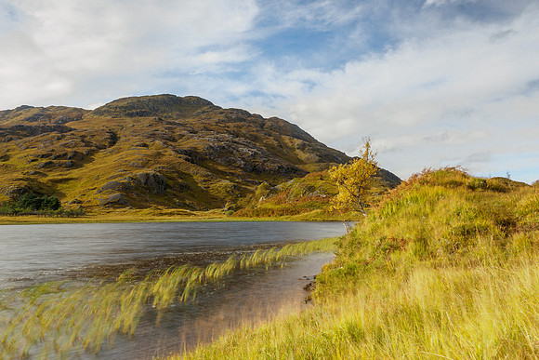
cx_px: 270
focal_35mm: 25
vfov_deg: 51.2
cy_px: 157
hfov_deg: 71.6
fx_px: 374
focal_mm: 12
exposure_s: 2.5
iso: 100
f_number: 7.1
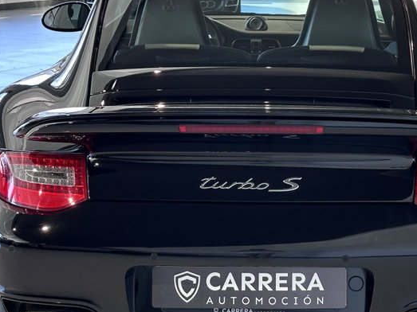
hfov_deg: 20.8
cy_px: 158
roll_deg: -0.7
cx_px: 269
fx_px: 1132
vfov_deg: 15.7
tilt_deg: -12.8
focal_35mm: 94
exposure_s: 1/121
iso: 50
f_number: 1.78
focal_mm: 6.86
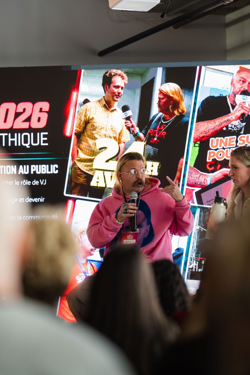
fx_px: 1823
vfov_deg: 11.7
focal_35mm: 175
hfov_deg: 7.8
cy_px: 188
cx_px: 125
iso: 2500
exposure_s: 1/250
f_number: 2.8
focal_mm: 175
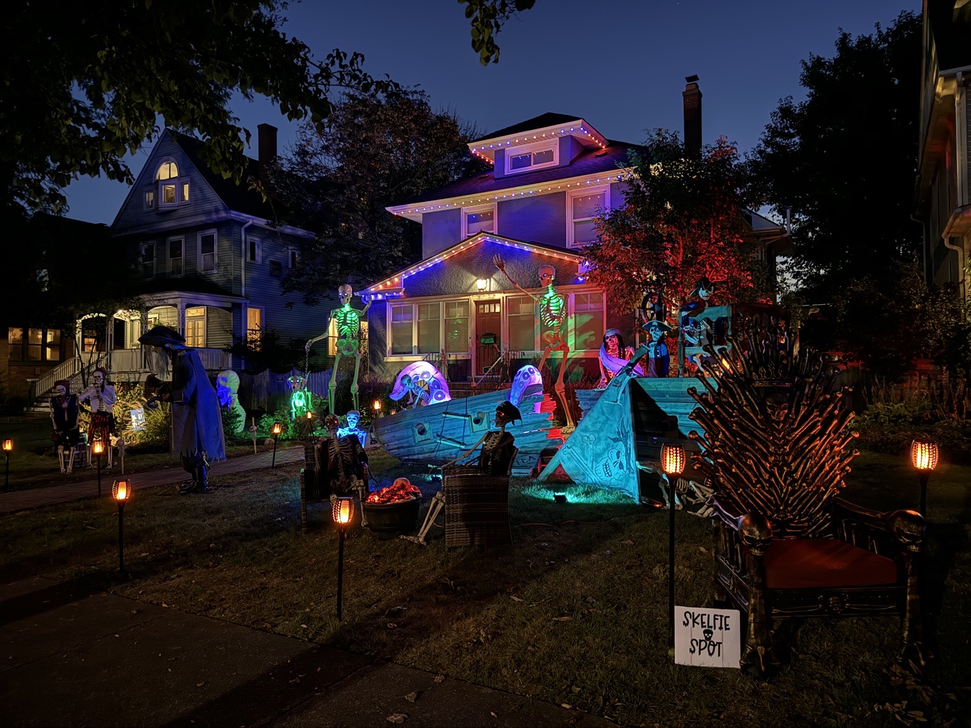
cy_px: 364
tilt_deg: +1.1
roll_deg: -0.2
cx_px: 486
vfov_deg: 56.8
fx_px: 673
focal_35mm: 24
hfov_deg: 71.6
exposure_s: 1/9
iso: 1600
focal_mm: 6.76
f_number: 1.78
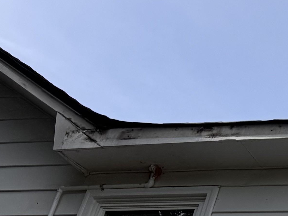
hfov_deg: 13.7
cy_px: 297
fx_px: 957
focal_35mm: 115
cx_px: 626
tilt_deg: +31.8
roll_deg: -6.1
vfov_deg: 12.4
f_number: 1.78
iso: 80
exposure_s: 1/4310
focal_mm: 6.76
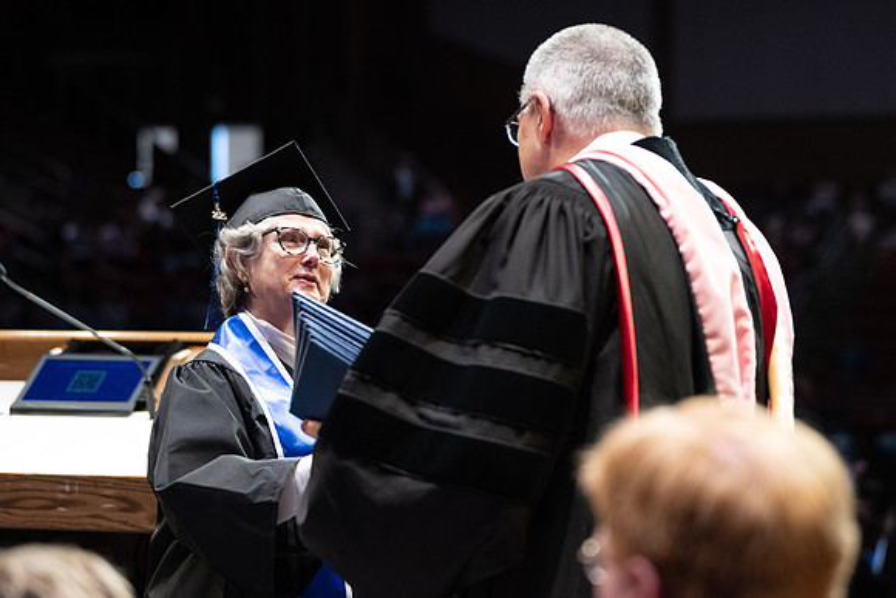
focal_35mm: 115
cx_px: 458
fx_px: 2851
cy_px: 267
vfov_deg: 12.0
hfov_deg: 17.9
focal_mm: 96
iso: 2500
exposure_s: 1/400
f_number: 3.2
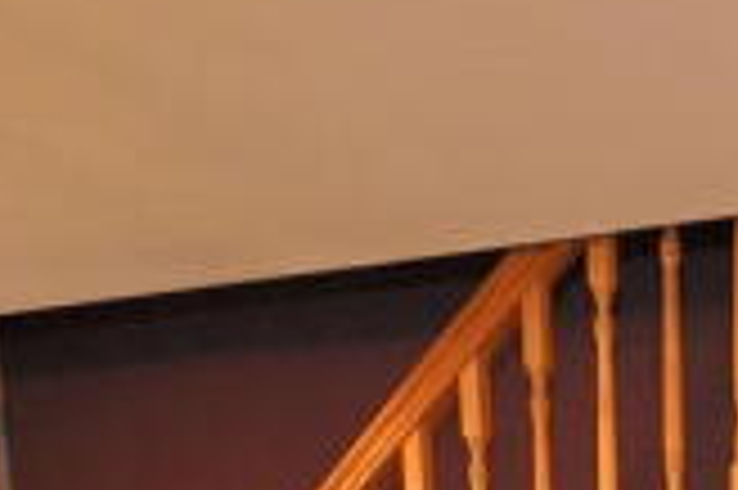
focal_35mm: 60
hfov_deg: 29.4
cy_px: 877
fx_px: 1229
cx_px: 855
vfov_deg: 18.1
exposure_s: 1/60
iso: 800
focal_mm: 10
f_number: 3.5
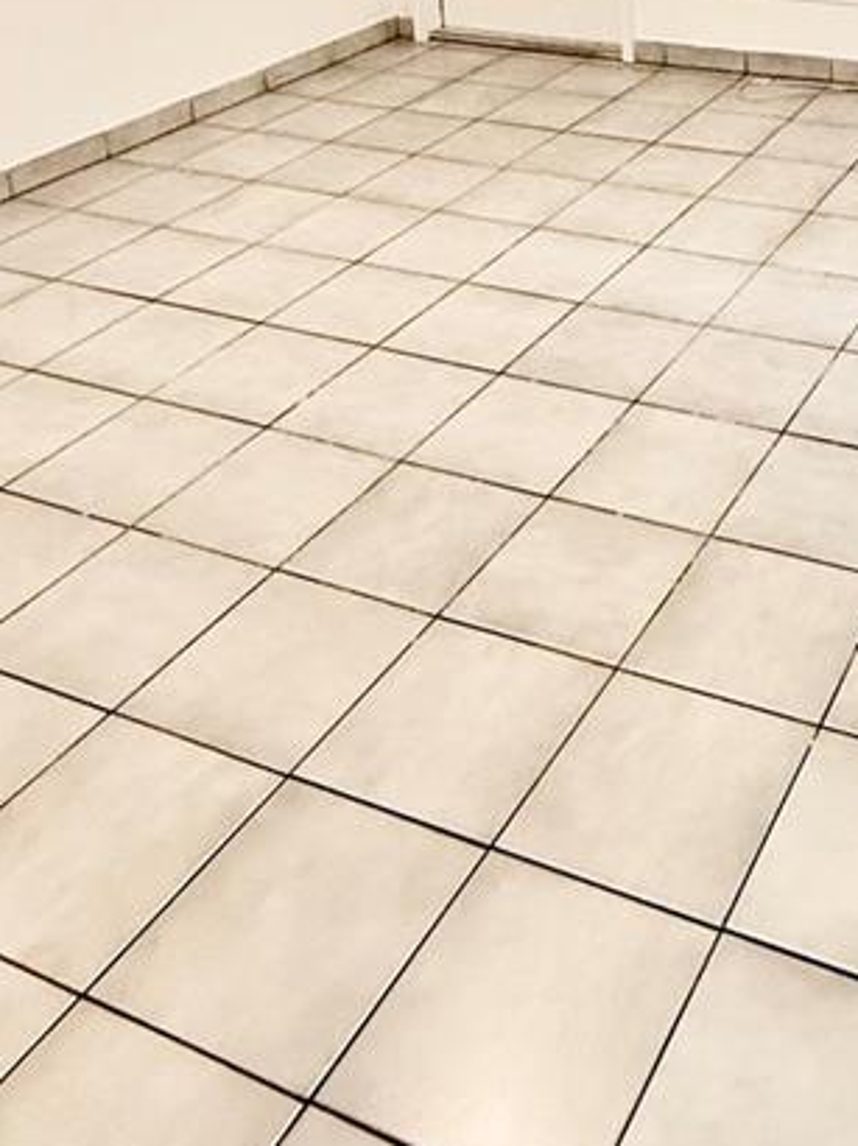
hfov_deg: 32.9
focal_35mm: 41
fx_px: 1356
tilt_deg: -8.2
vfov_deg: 38.2
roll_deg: +1.9
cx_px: 808
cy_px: -109
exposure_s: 1/117
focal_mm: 2.22
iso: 320
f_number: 2.2
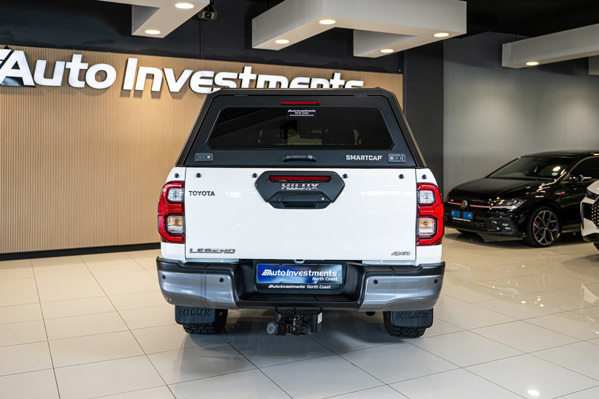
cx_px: 300
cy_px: 200
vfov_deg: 39.4
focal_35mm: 34
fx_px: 557
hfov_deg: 56.5
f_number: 2.8
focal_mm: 33.5
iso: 400
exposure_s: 1/160
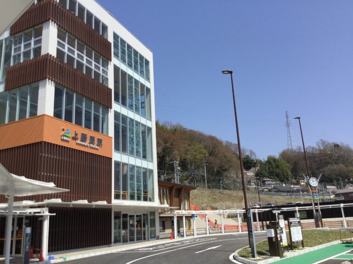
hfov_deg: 58.4
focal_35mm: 31
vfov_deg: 45.4
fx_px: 316
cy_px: 132
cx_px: 176
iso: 25
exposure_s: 1/1733
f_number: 2.4
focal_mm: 3.3
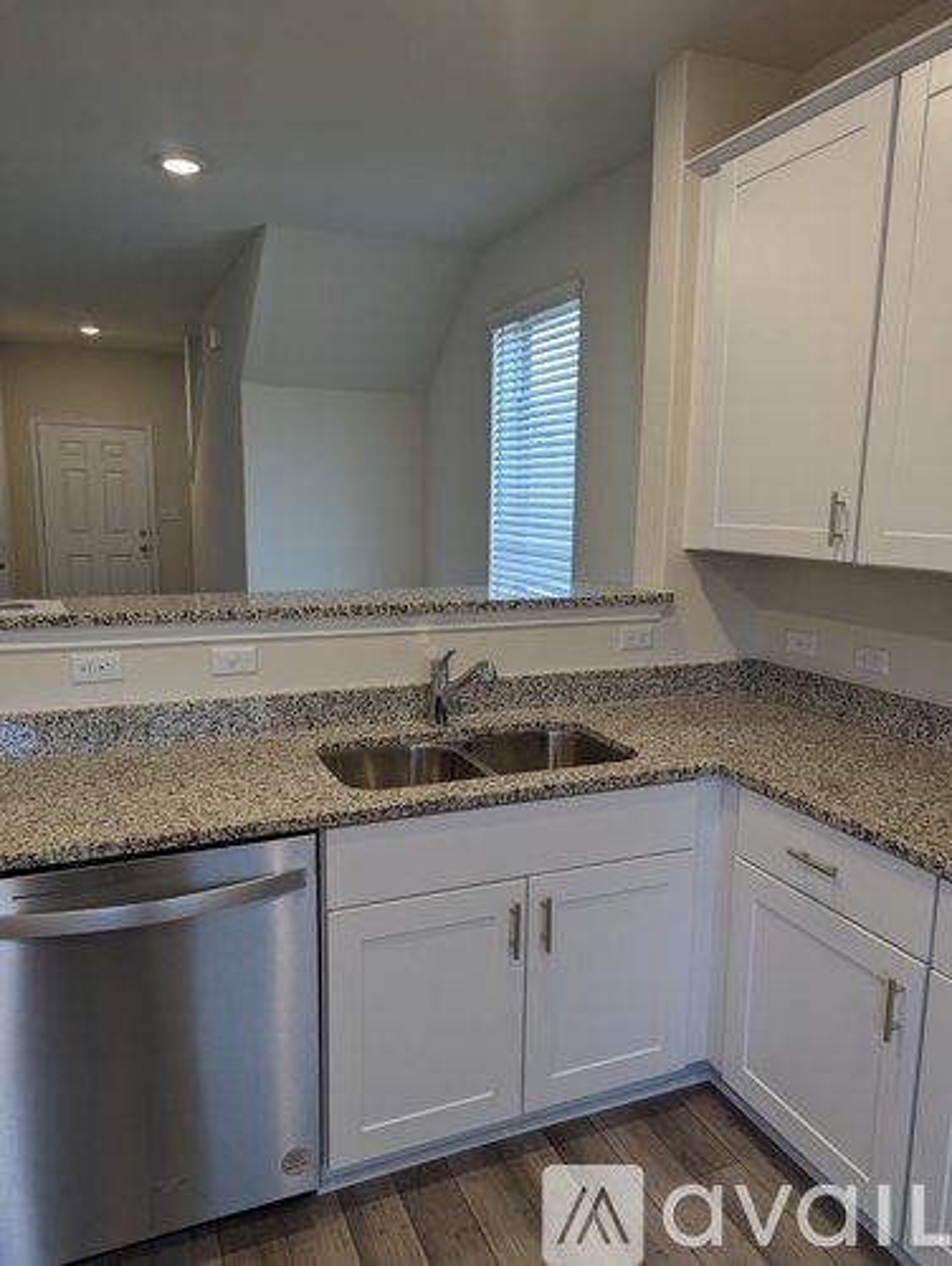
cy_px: 633
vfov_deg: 71.5
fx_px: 879
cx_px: 476
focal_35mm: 24
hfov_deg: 56.9
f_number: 1.85
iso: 76
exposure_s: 1/120
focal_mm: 6.81
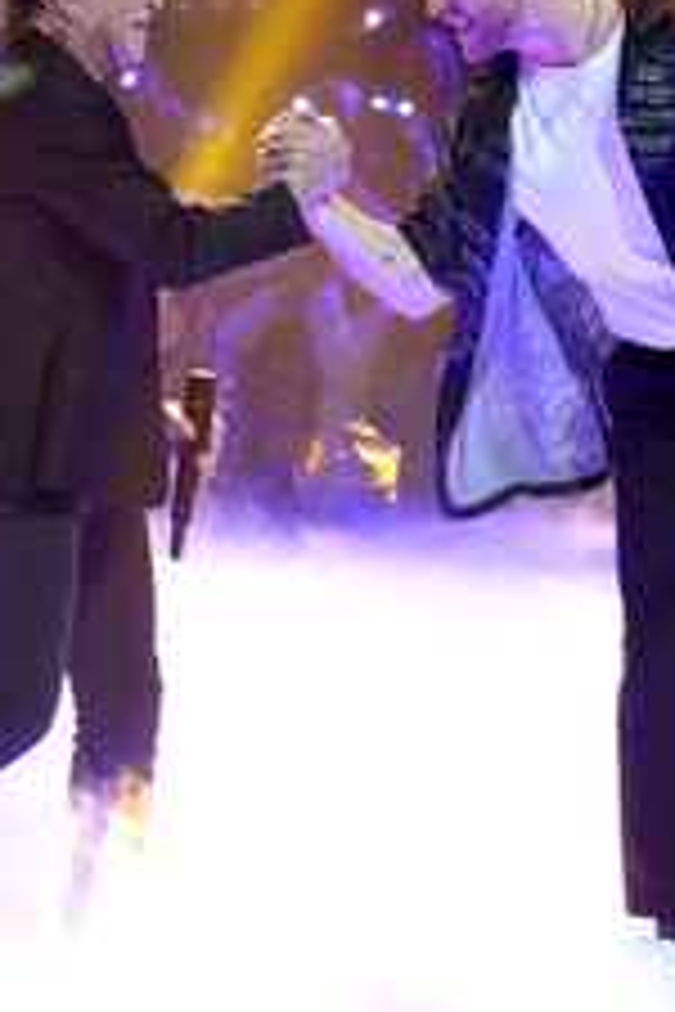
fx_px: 6300
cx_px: 187
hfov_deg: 6.1
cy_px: 360
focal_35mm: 224
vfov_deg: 9.2
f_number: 5
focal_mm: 112
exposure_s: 1/160
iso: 3200
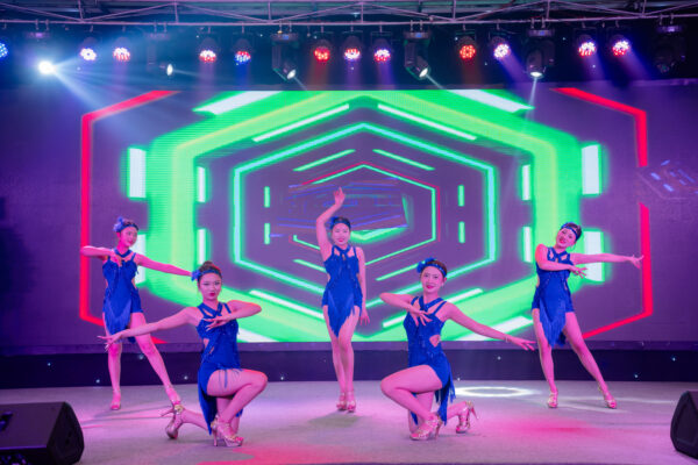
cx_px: 349
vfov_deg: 29.9
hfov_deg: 43.6
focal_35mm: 45
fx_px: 872
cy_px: 232
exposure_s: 1/160
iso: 800
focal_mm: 45
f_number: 3.2
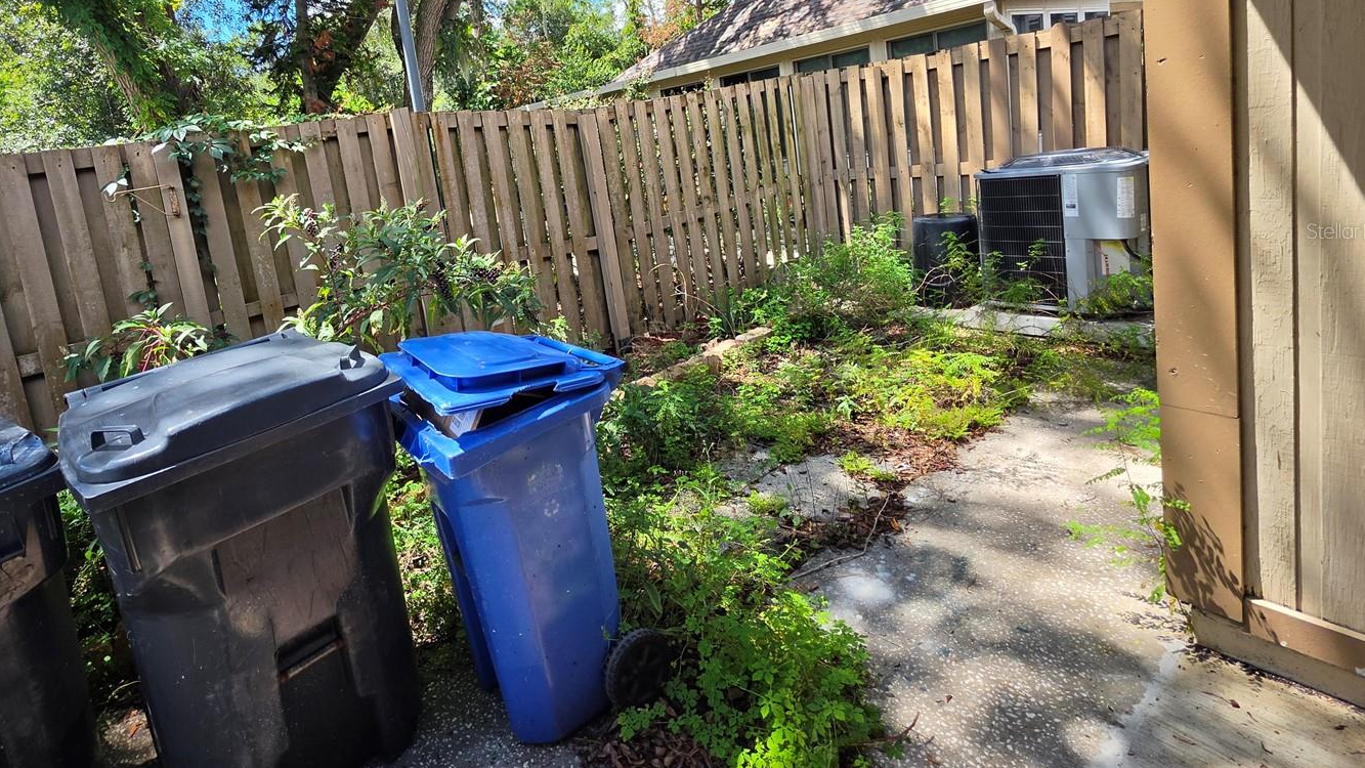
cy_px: 230
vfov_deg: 61.7
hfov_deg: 95.3
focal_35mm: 17
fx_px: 615
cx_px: 584
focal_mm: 2.2
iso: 40
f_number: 1.9
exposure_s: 1/709
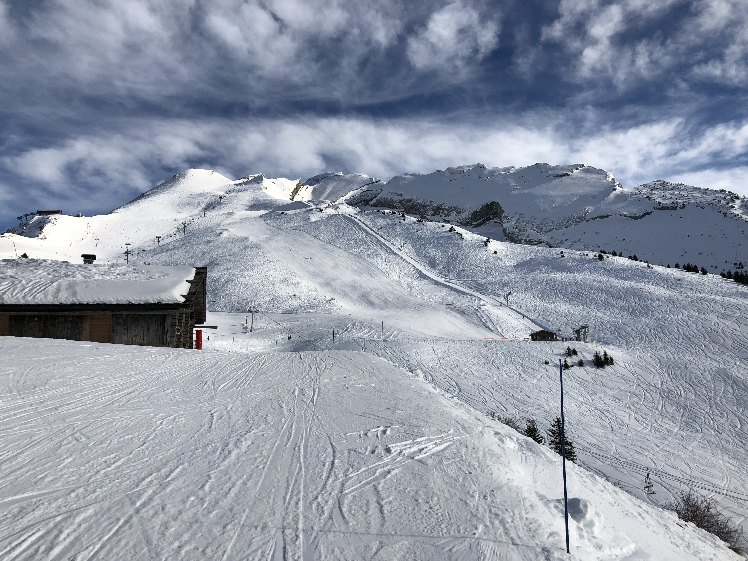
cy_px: 280
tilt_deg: +9.6
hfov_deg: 63.4
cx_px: 374
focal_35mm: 28
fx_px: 605
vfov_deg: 49.7
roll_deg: +2.6
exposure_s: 1/4000
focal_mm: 4
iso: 25
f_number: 1.8
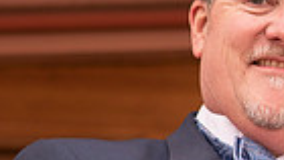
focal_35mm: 545
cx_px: 441
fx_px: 4107
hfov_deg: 3.9
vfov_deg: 2.2
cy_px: 151
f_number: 2.5
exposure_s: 1/125
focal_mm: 85
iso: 100
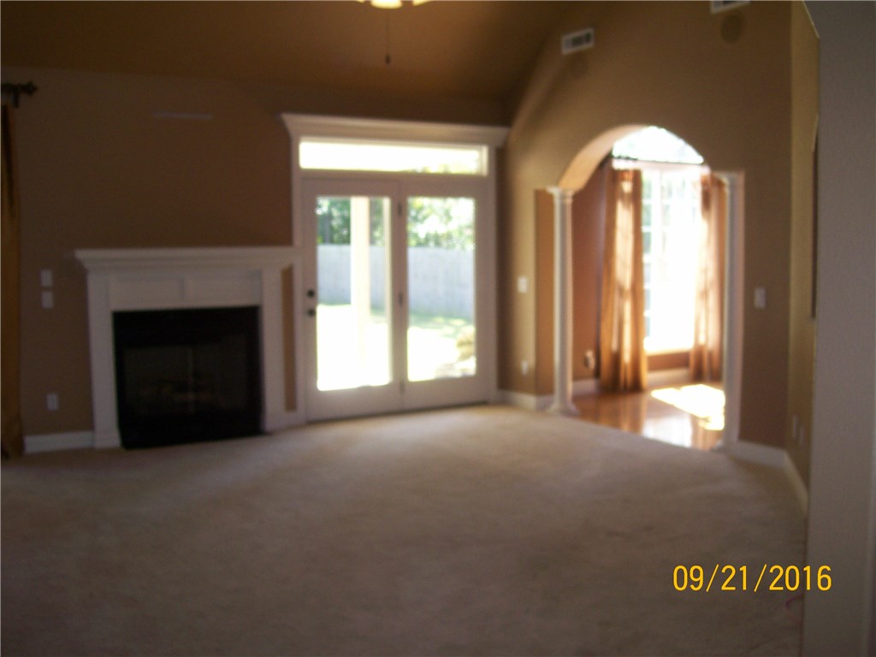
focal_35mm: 36
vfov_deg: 39.7
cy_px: 328
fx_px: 911
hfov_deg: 51.4
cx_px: 438
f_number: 2.7
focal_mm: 6
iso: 80
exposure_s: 1/64
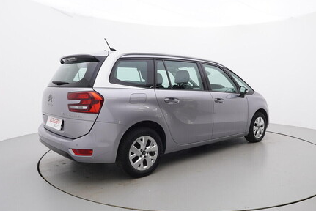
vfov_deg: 45.5
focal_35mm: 29
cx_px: 186
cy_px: 118
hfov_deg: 63.8
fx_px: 252
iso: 200
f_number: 5
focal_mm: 15
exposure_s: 1/80
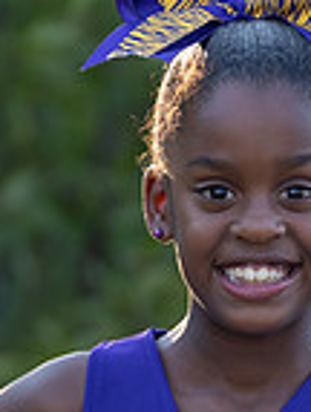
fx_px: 7764
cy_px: 471
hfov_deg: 2.3
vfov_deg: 3.0
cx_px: 241
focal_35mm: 651
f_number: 2.8
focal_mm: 140
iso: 160
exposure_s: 1/320
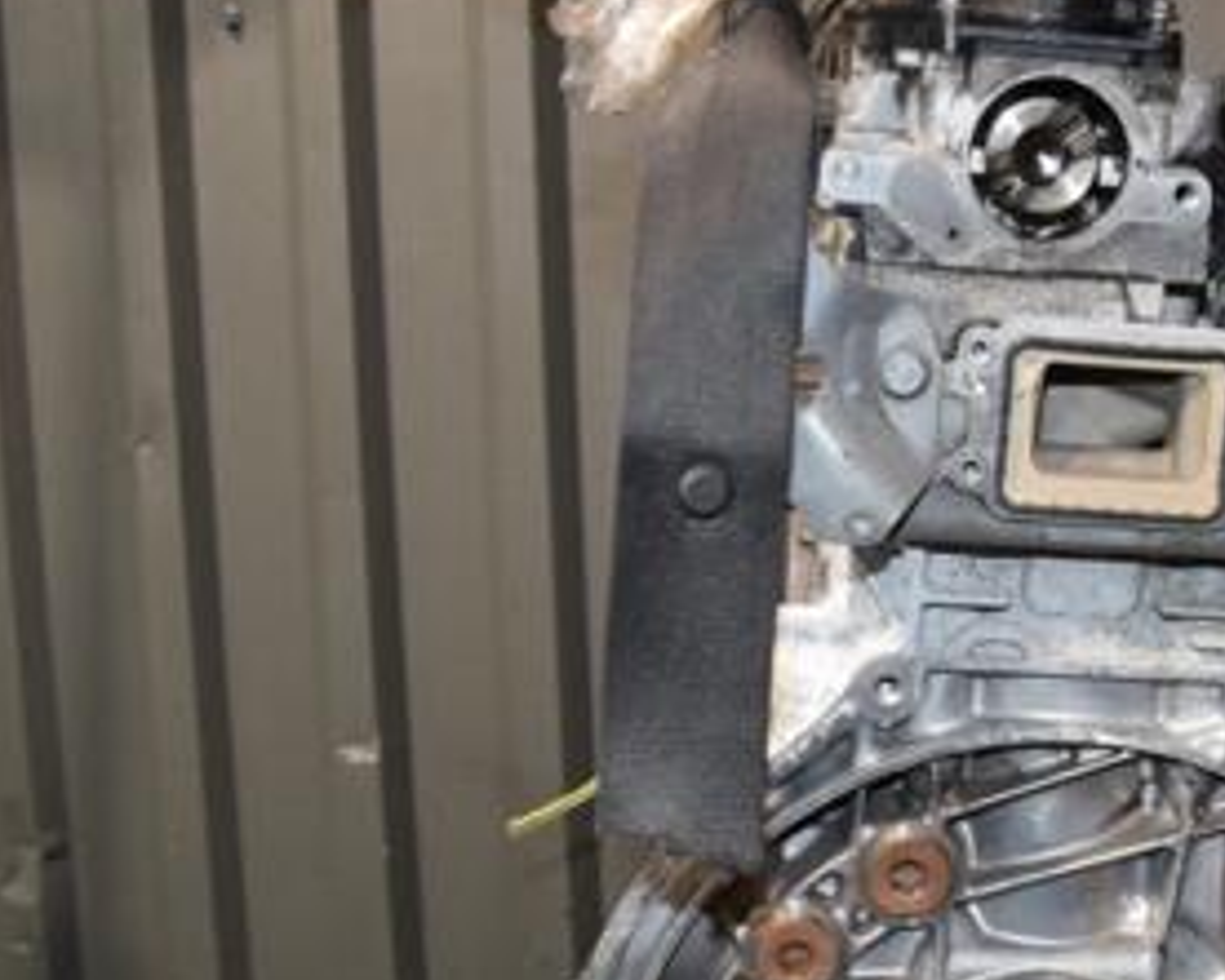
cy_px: 683
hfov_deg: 33.0
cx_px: 1003
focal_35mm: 55
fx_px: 1995
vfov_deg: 27.4
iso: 800
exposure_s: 1/60
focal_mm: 18
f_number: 5
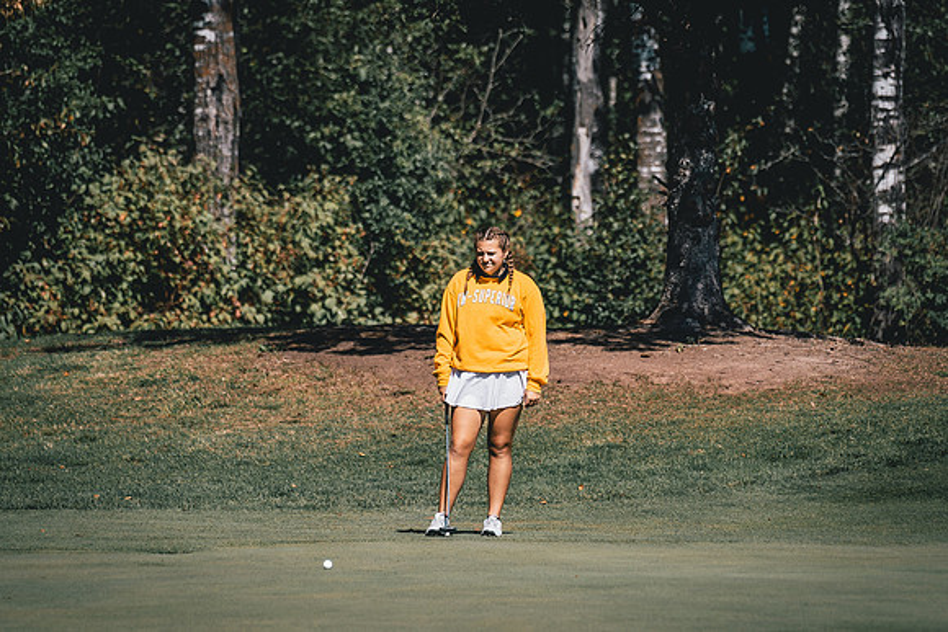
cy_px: 362
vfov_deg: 5.3
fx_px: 6785
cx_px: 473
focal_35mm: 258
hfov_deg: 8.0
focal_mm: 150
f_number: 2.8
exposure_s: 1/3200
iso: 200
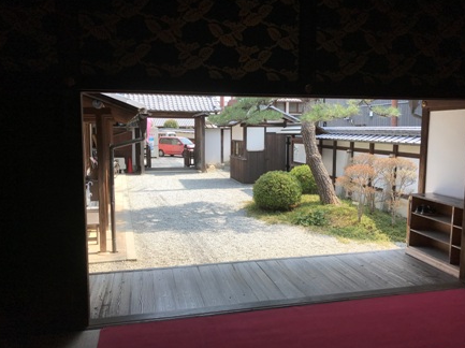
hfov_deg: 61.7
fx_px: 389
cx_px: 237
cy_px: 177
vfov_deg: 48.2
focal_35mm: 29
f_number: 1.8
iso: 20
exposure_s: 1/840
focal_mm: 3.99
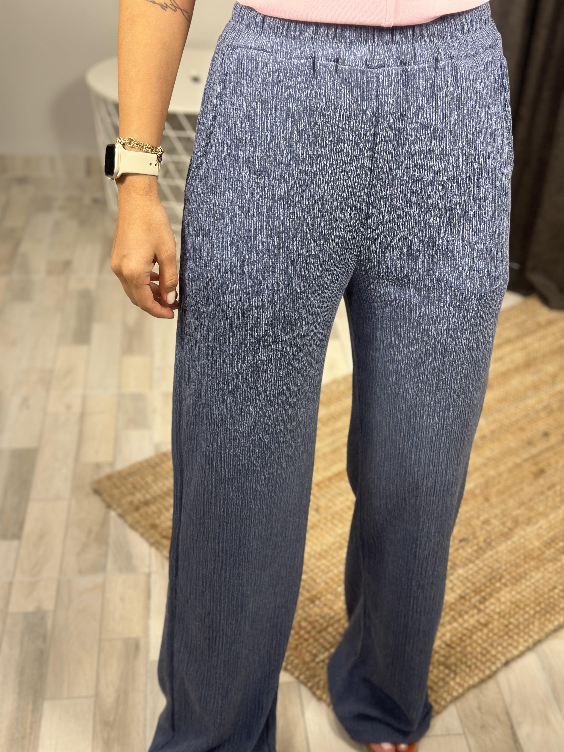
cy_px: 376
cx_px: 282
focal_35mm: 48
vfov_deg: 39.7
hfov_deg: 30.3
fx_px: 1043
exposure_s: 1/50
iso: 100
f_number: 1.78
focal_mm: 6.86
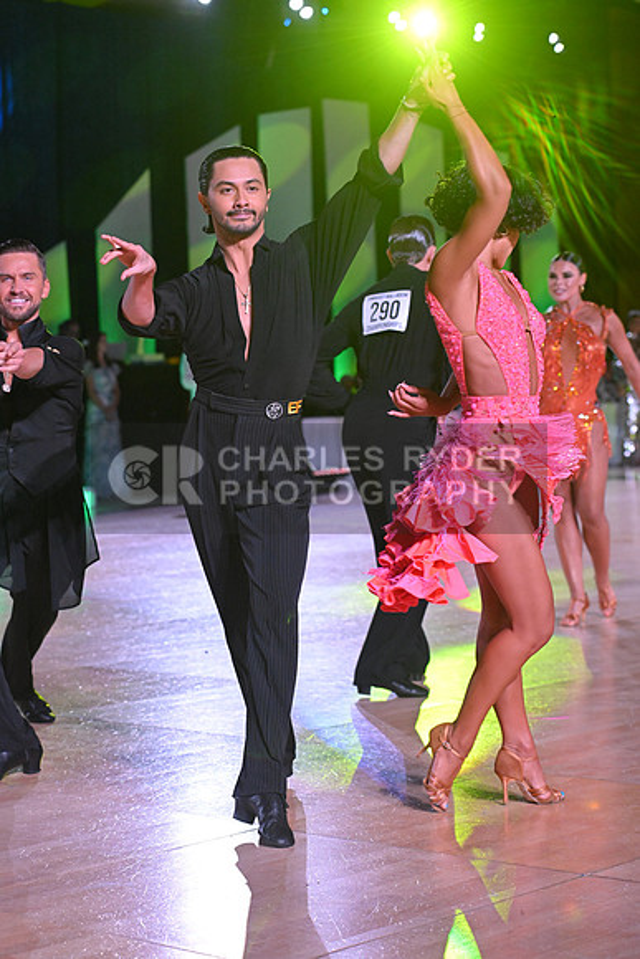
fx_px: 2265
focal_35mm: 85
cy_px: 480
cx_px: 320
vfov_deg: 23.9
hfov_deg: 16.1
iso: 4000
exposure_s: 1/500
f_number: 5
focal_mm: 85
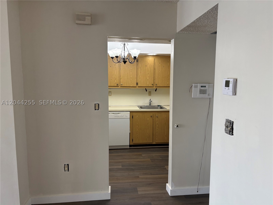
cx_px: 136
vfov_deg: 53.1
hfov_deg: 67.3
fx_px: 205
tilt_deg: -4.8
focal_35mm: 26
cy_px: 102
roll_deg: +0.3
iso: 160
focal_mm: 5.96
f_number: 1.6
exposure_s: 1/120
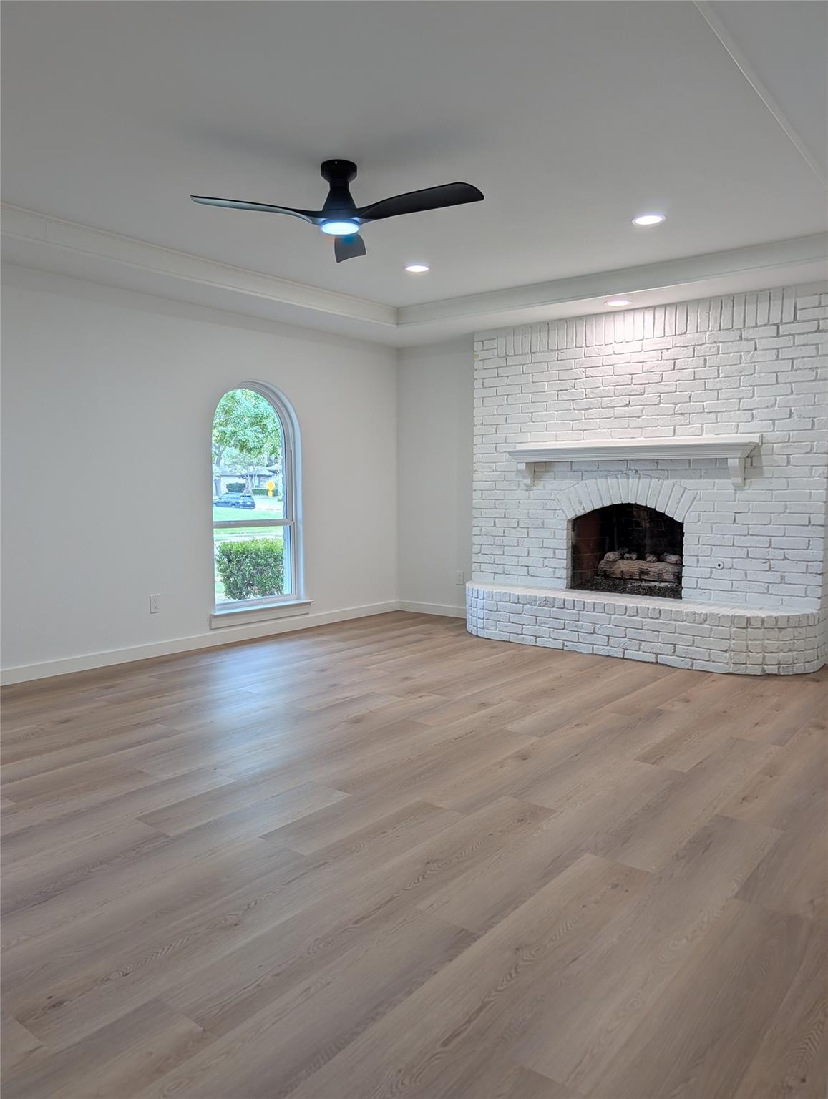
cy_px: 550
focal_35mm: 24
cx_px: 414
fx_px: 763
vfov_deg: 71.5
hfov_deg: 56.9
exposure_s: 1/704
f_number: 1.68
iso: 45
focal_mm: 6.9
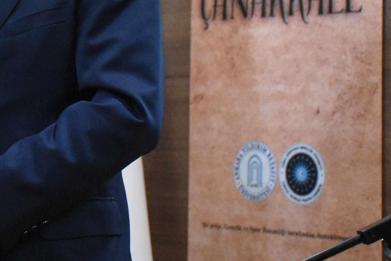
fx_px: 1743
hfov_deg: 12.4
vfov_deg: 8.5
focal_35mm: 161
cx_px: -124
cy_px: -3
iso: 6400
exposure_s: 1/80
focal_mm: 35
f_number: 4.2
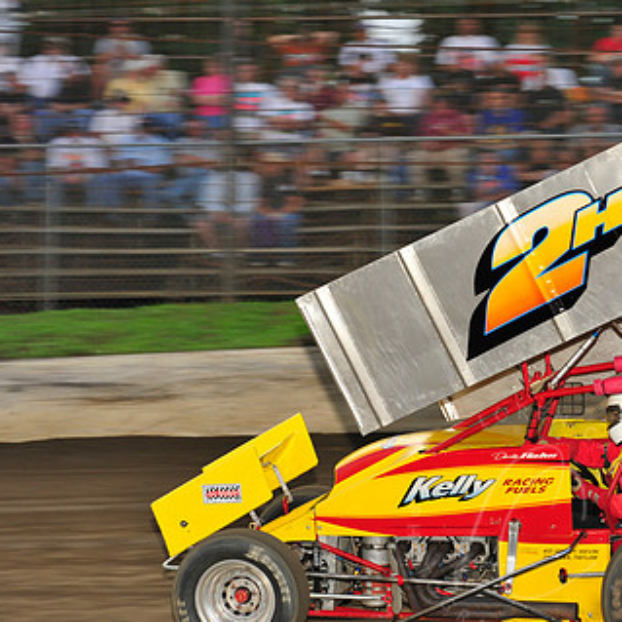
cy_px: 343
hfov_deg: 10.7
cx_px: 523
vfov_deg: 10.8
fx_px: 3293
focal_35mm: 162
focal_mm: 105
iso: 640
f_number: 7.1
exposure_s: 1/320
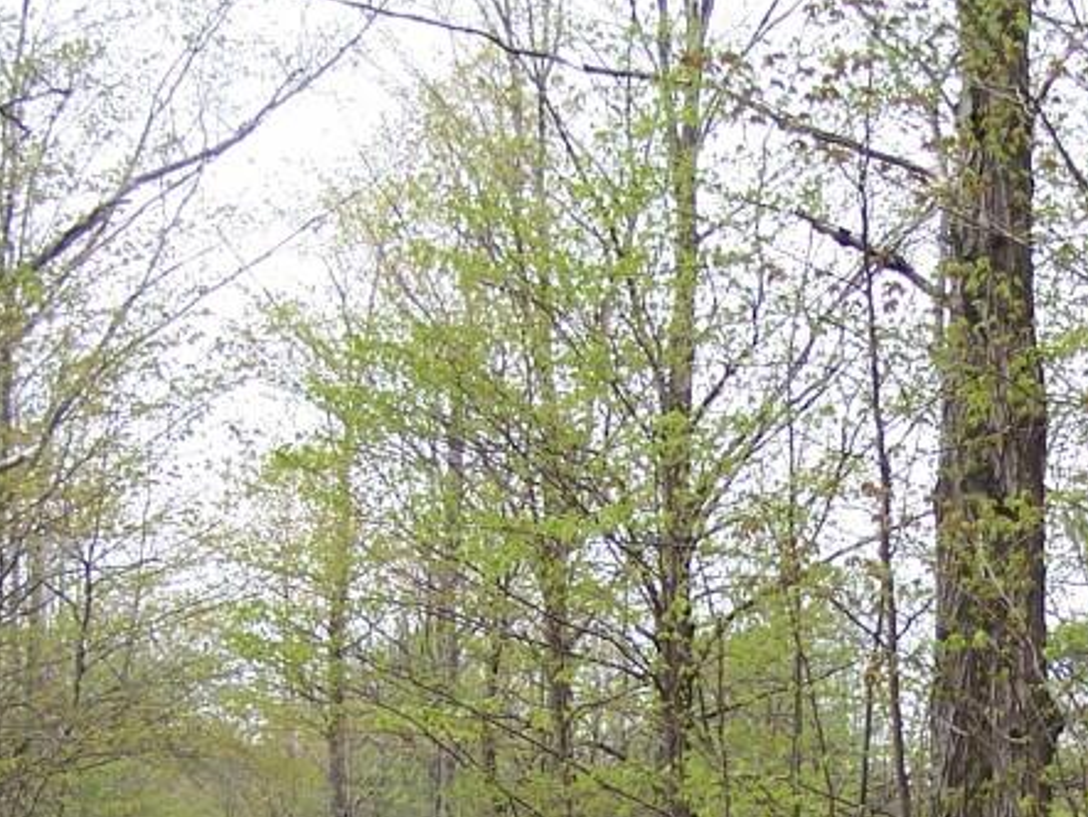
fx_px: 2767
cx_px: 967
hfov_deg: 21.8
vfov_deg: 16.3
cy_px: 915
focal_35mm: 88
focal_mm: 6.3
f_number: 2.8
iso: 80
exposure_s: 1/320
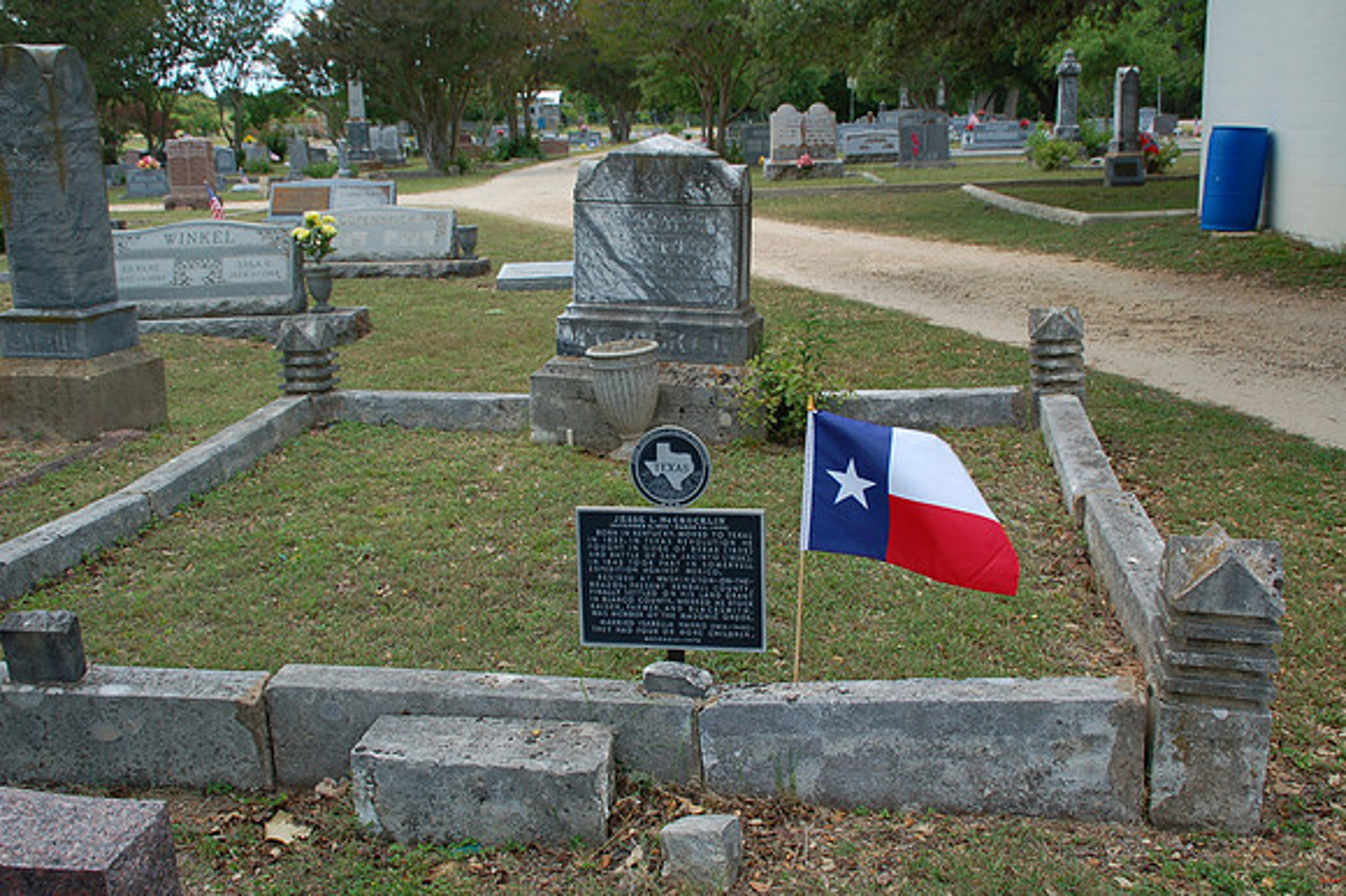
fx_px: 1569
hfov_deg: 46.4
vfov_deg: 31.9
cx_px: 673
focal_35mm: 42
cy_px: 448
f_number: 10
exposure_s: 1/160
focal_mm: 28
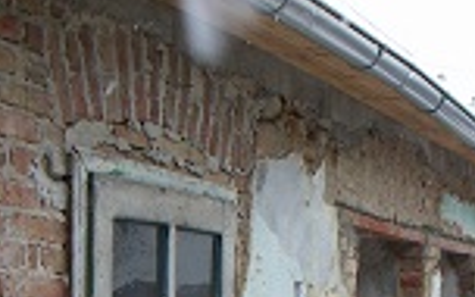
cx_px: 144
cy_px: 403
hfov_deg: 23.4
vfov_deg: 14.2
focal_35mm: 88
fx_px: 1139
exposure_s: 1/60
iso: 50
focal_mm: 4.7
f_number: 2.8
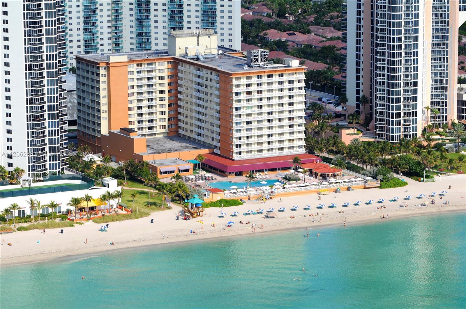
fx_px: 1842
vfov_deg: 9.6
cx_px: 233
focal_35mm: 142
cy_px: 154
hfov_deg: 14.4
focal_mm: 95
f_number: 9
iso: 400
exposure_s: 1/1000
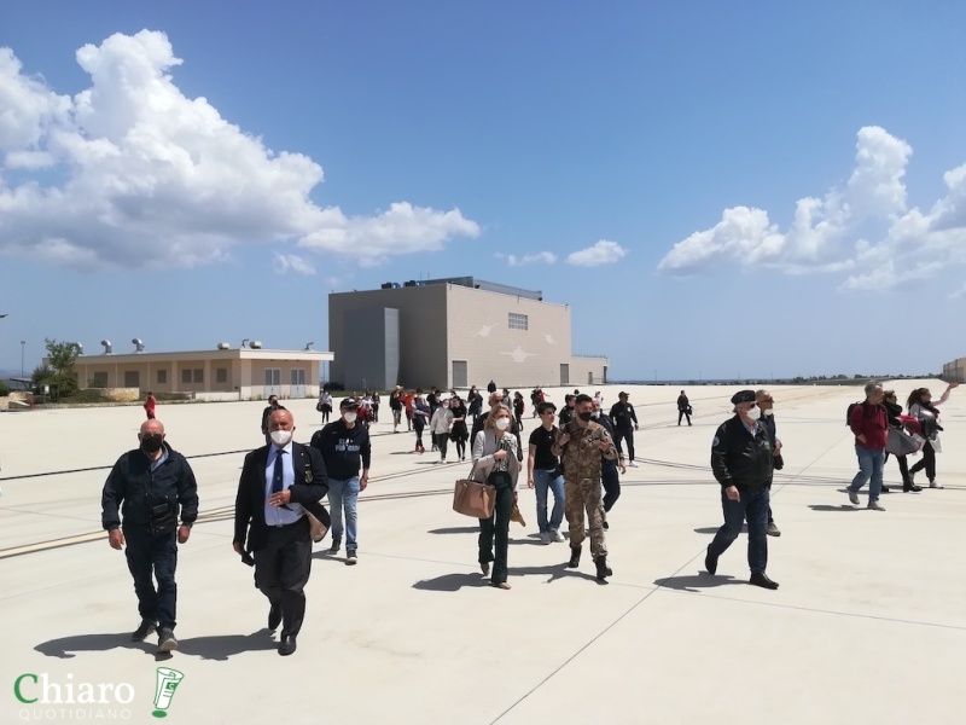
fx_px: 726
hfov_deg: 67.3
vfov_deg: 53.1
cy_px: 362
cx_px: 483
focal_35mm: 26
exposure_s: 1/1656
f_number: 2.2
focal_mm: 3.83
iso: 50
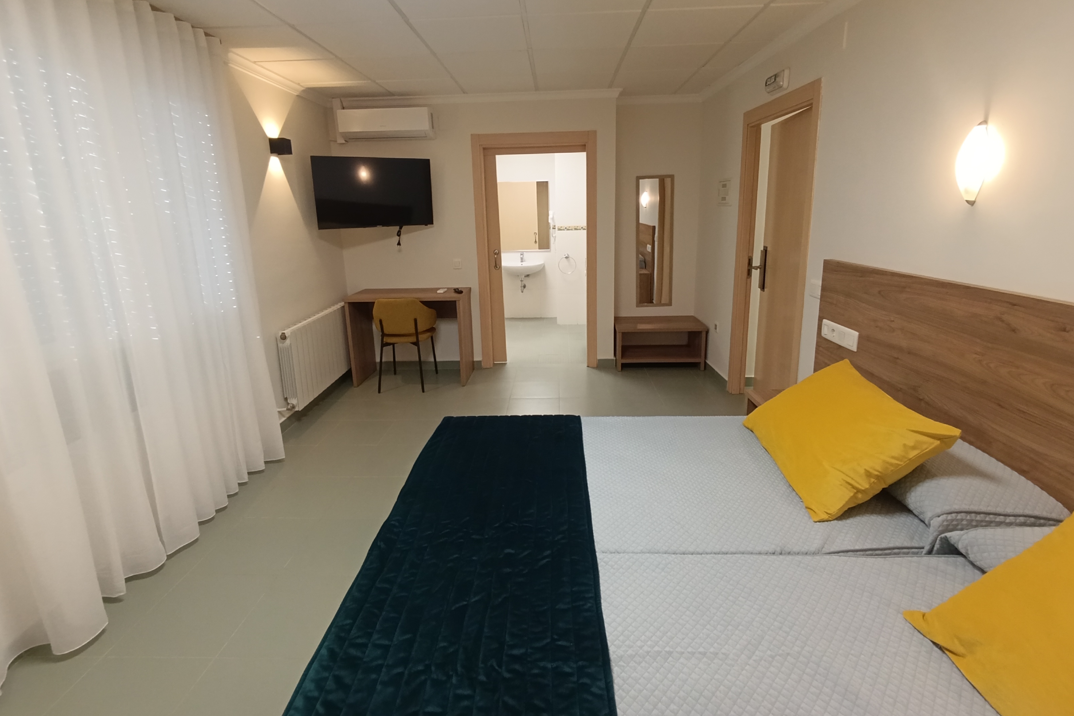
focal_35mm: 17
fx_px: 507
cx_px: 547
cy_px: 311
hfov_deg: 93.3
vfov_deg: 70.1
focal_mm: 1.65
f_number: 2.2
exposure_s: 1/50
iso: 250
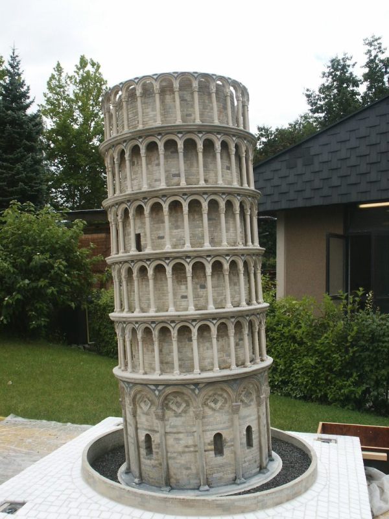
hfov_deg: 40.7
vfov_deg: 52.6
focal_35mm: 35
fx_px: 524
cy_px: 260
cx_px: 194
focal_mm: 7.18
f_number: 6.7
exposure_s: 1/125
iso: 64
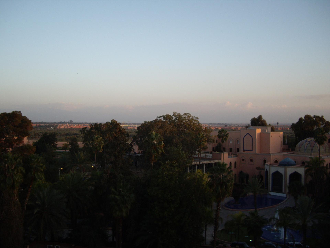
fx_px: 362
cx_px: 165
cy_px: 124
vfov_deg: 37.7
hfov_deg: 49.0
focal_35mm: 38
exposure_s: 1/250
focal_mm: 7.9
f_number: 2.8
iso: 100
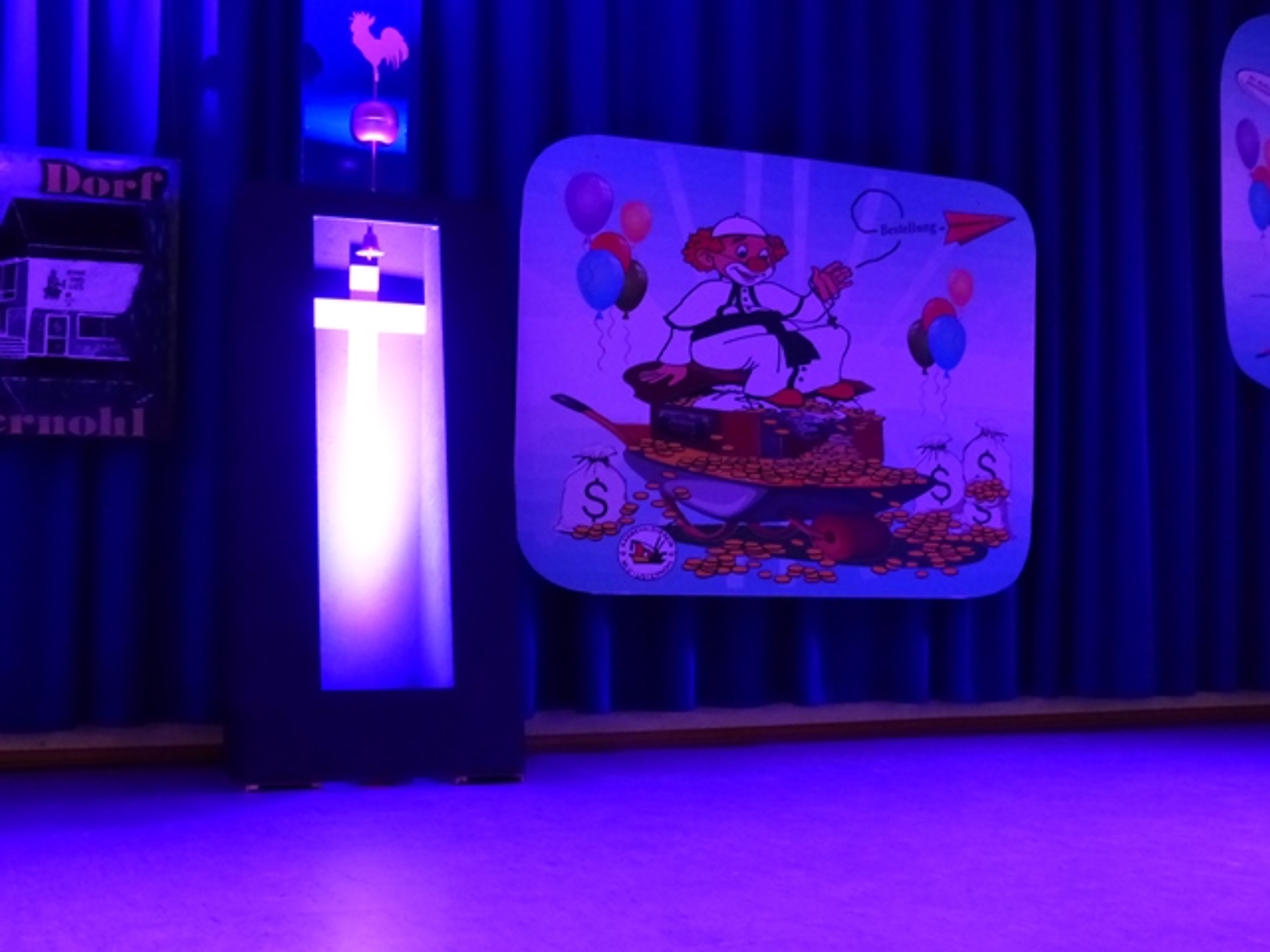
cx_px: 635
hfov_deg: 40.4
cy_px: 476
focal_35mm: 47
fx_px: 1724
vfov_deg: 30.9
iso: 800
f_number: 2.8
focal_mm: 8.4
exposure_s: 1/13
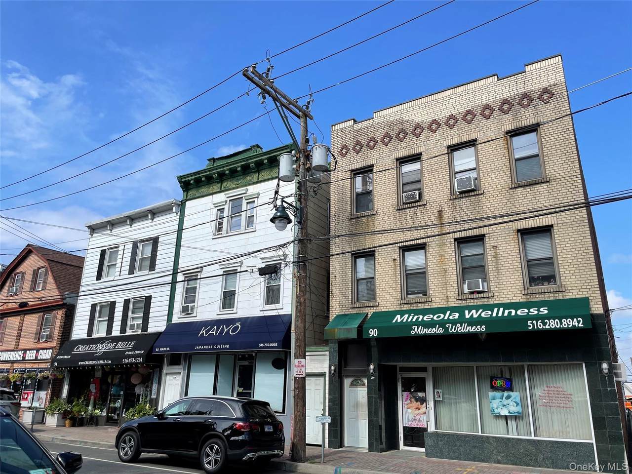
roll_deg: -1.4
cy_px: 237
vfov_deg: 53.1
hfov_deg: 67.3
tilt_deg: +19.1
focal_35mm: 26
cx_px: 316
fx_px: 475
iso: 32
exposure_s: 1/3509
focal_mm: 4.2
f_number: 1.6
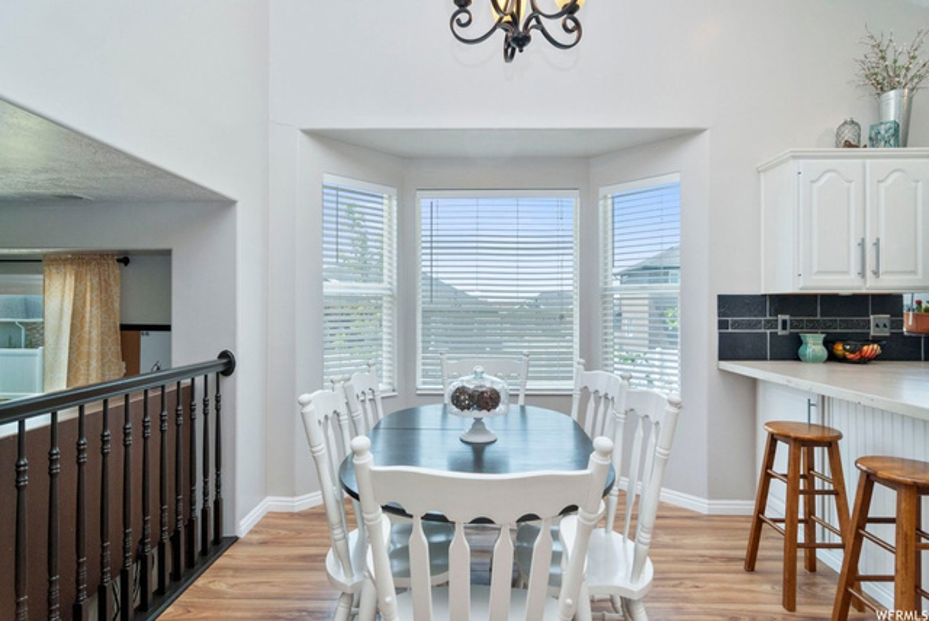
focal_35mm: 18
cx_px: 464
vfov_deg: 67.5
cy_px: 310
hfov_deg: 89.9
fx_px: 465
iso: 200
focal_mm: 12
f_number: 5.6
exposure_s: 1/125
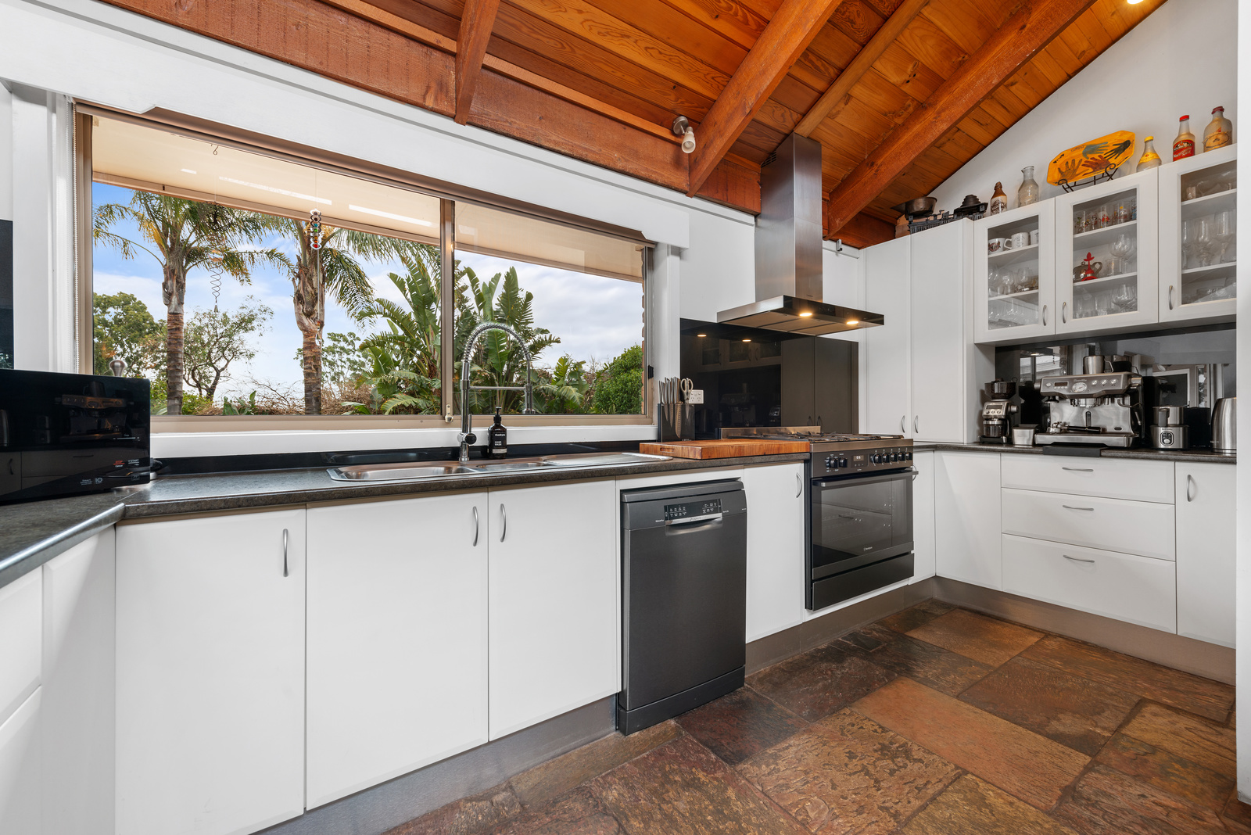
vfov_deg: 81.3
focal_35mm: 14
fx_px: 487
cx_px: 626
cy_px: 418
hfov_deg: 104.2
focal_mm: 14
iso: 125
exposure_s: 1/5
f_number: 8
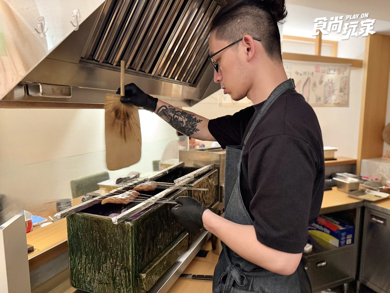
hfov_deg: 71.6
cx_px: 195
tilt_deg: -7.9
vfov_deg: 56.8
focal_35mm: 24
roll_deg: +0.4
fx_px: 270
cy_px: 146
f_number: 1.78
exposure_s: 1/40
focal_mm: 6.76
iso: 800
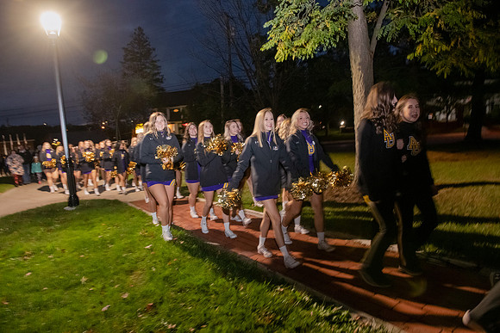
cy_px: 166
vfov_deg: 53.2
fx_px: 333
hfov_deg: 73.7
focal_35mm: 24
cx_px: 250
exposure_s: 1/40
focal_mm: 24
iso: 6400
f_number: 5
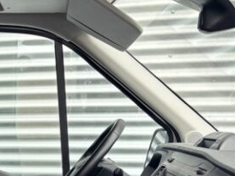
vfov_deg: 19.1
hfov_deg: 23.6
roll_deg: -0.3
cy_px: 208
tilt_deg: -9.1
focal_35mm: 73
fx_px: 495
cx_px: -70
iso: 50
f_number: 1.6
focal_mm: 5.96
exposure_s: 1/185
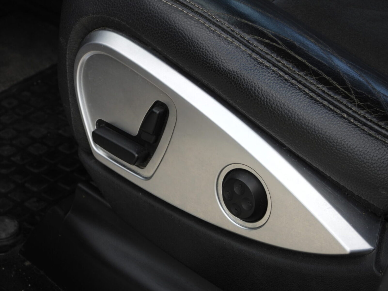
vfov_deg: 15.2
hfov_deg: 20.2
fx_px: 1087
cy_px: 146
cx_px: 194
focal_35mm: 97
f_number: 3.5
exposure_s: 1/320
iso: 100
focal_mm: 17.5
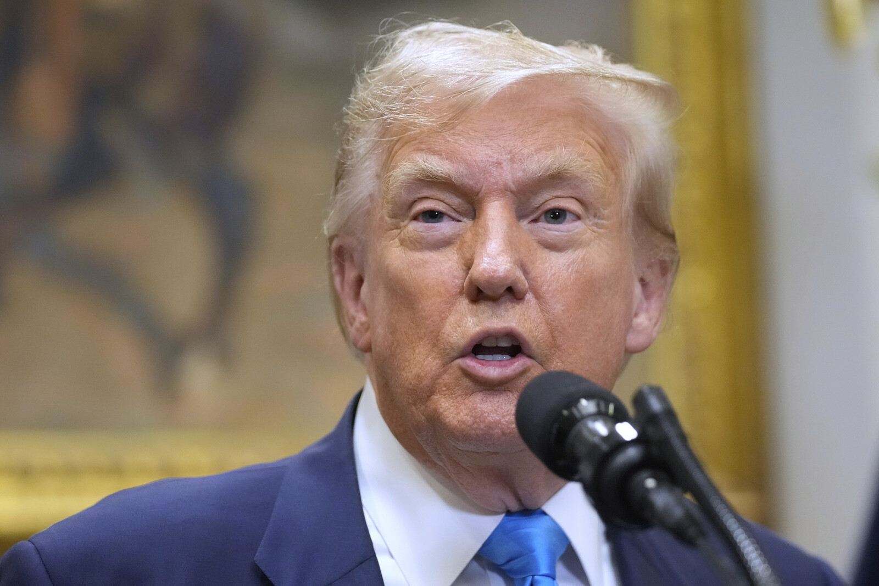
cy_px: 293
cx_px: 440
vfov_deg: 6.4
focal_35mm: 216
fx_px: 5274
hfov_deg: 9.5
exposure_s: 1/400
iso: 4000
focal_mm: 144
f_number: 2.8
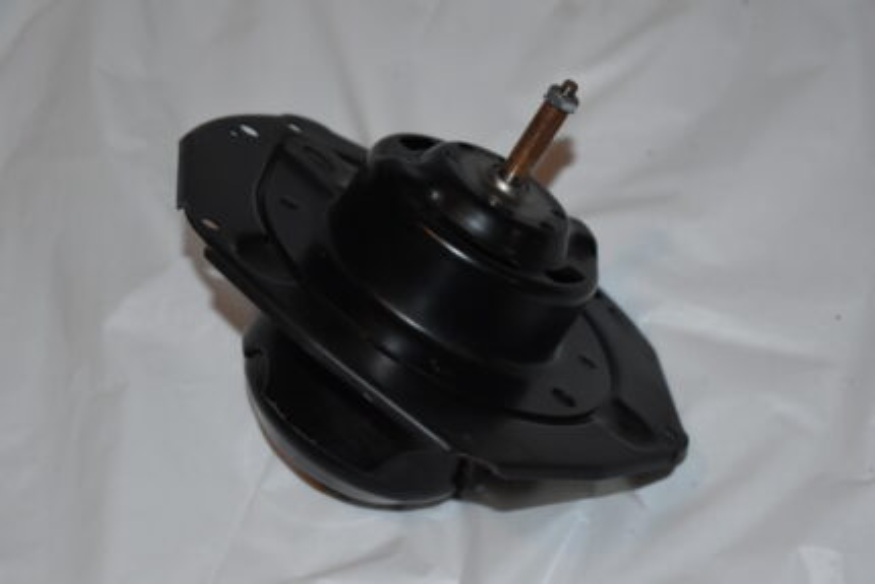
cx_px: 438
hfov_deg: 26.0
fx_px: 1896
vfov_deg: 17.5
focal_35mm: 78
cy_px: 292
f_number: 5.6
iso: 800
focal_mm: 52
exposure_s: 1/60
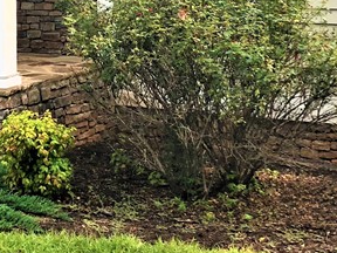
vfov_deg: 13.7
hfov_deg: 18.8
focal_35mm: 103
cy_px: -91
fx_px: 1003
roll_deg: +0.7
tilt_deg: +2.1
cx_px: 40
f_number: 1.8
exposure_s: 1/381
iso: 20
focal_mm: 3.99
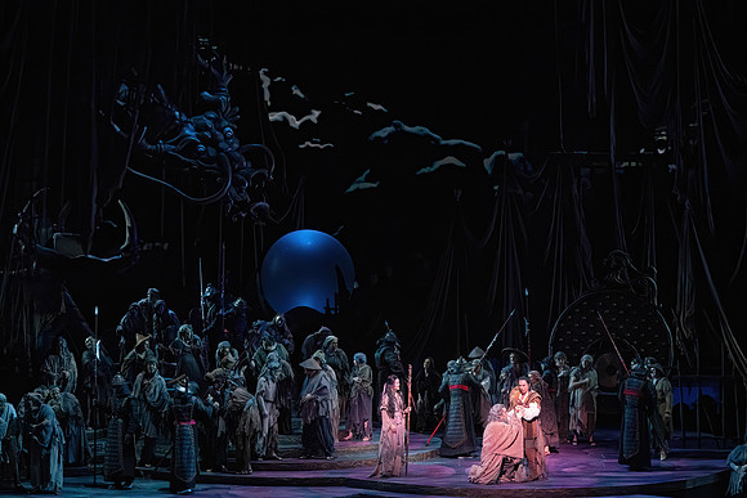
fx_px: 1453
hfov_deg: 28.8
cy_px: 249
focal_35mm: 70
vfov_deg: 19.5
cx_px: 374
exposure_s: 1/320
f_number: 9
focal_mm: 70
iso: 20000
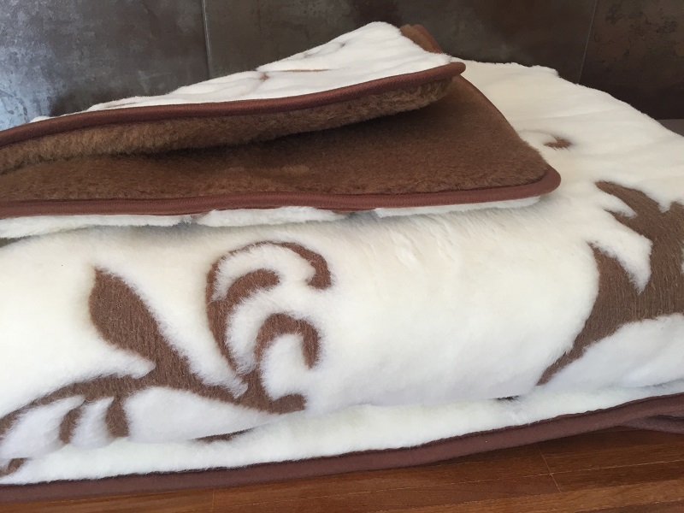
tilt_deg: -31.8
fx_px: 573
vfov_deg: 48.2
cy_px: 256
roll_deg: -1.1
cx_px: 342
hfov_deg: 61.7
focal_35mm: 29
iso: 32
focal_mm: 4.15
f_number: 2.2
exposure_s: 1/30
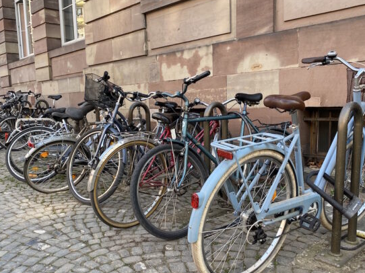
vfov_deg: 44.1
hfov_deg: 56.8
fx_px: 337
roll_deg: +1.0
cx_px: 177
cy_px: 150
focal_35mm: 32
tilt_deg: -7.8
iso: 32
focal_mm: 4.25
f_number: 1.8
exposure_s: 1/143
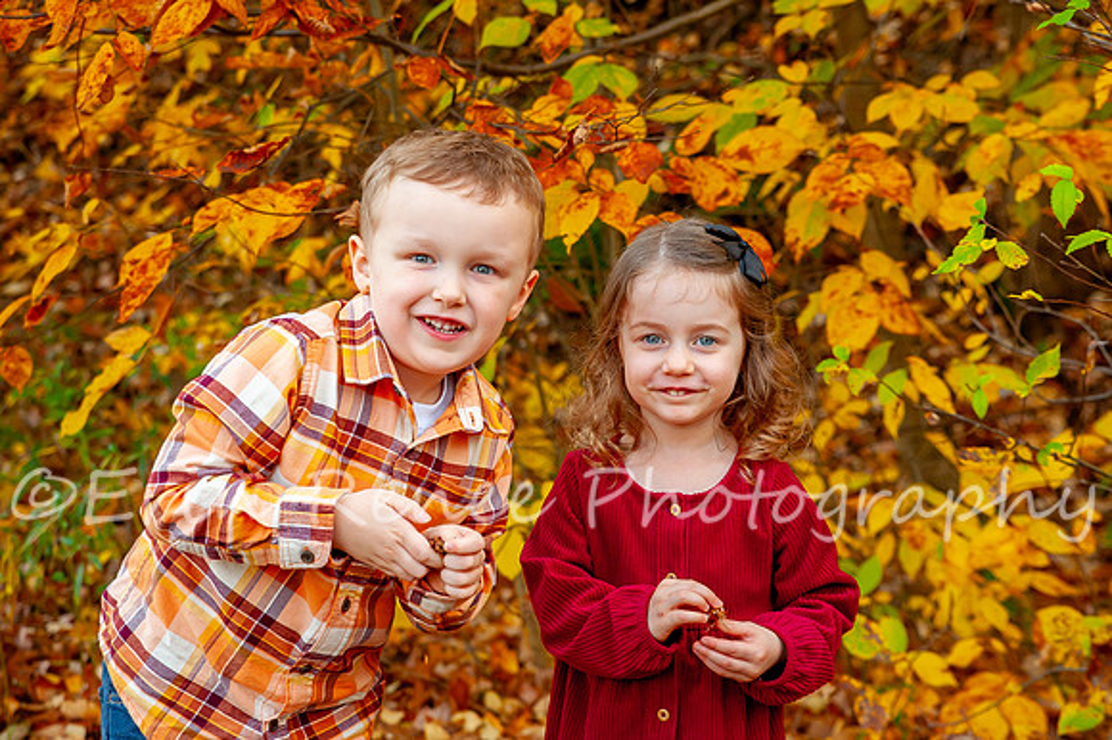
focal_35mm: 74
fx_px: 2283
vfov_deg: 18.4
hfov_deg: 27.4
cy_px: 273
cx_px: 520
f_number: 5.6
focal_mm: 58
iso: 500
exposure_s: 1/160
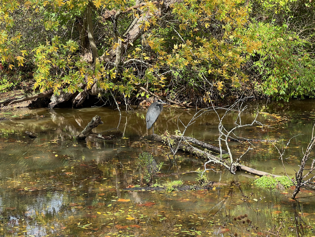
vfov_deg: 19.1
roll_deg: -0.1
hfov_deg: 25.3
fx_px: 701
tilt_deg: -8.6
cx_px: 158
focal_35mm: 77
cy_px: 118
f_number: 2.8
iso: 32
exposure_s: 1/125
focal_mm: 9
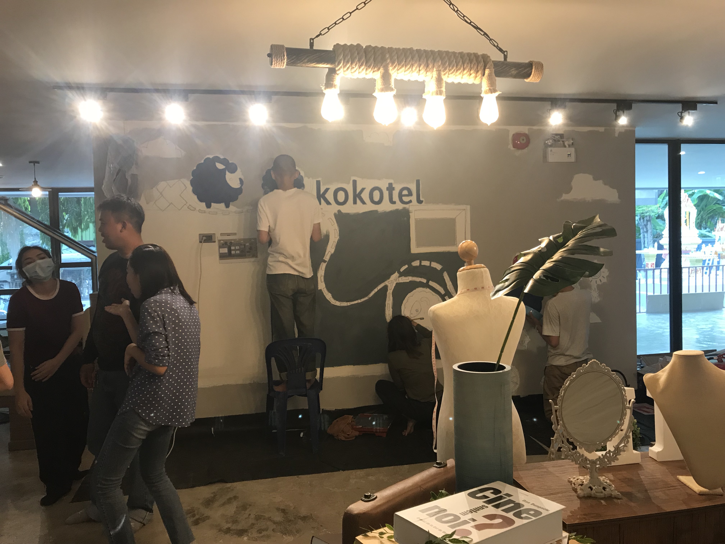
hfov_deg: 63.4
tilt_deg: -1.7
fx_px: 586
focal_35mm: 28
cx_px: 362
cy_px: 272
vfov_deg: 49.7
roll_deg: +0.7
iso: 40
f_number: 1.8
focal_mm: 3.99
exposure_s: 1/33
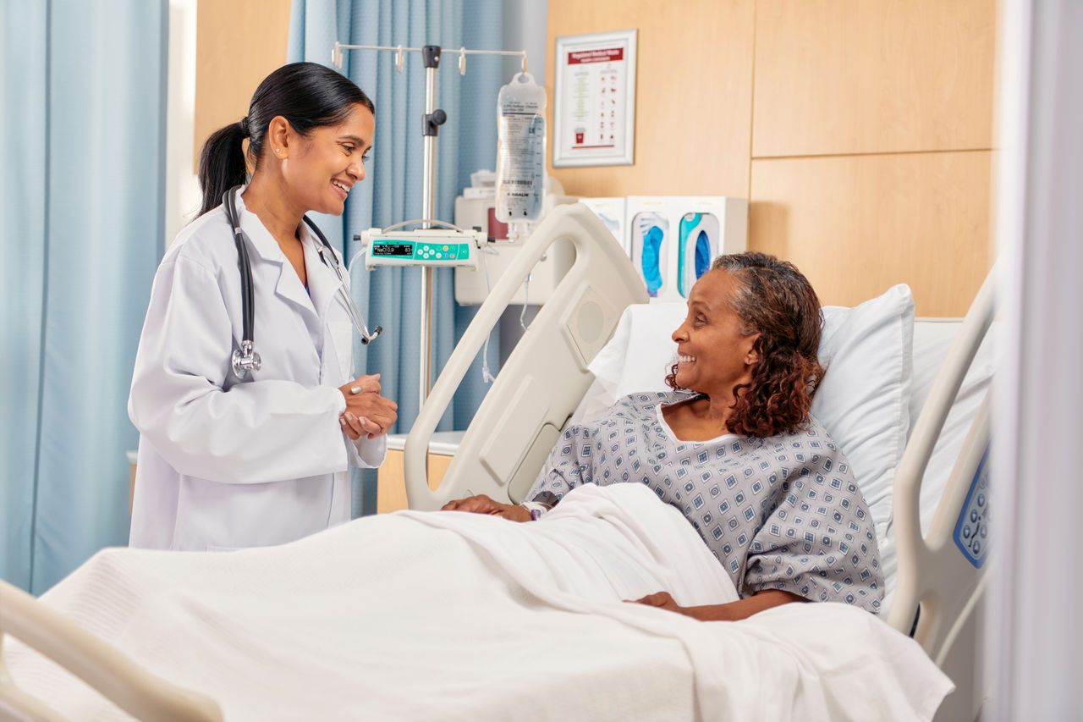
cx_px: 542
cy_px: 361
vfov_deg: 21.9
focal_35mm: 62
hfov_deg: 32.4
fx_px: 1865
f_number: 2.8
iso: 64
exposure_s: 1/160
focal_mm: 62
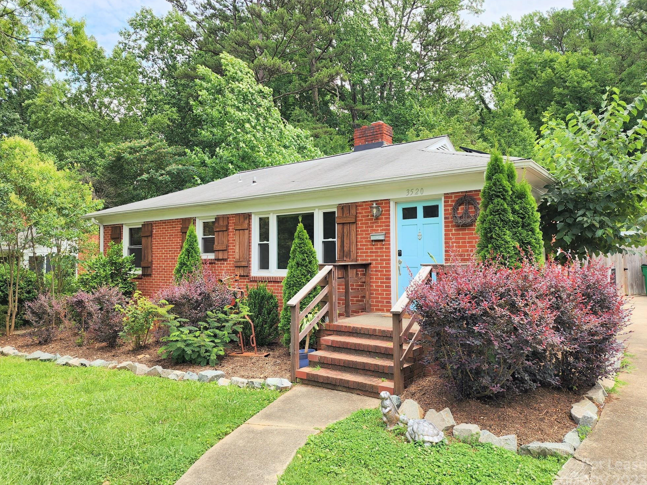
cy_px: 243
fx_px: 449
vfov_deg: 56.8
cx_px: 311
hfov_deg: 71.6
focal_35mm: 24
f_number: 1.8
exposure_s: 1/322
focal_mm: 6.4
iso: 12
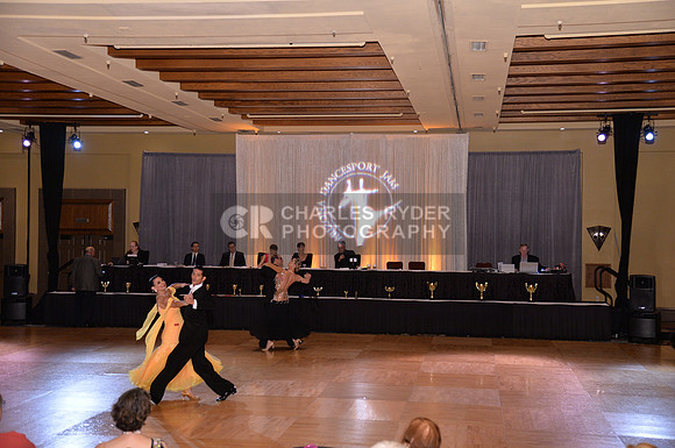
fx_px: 899
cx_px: 338
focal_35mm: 48
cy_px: 224
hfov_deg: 41.2
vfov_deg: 28.0
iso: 1250
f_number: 4
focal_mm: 48
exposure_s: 1/250
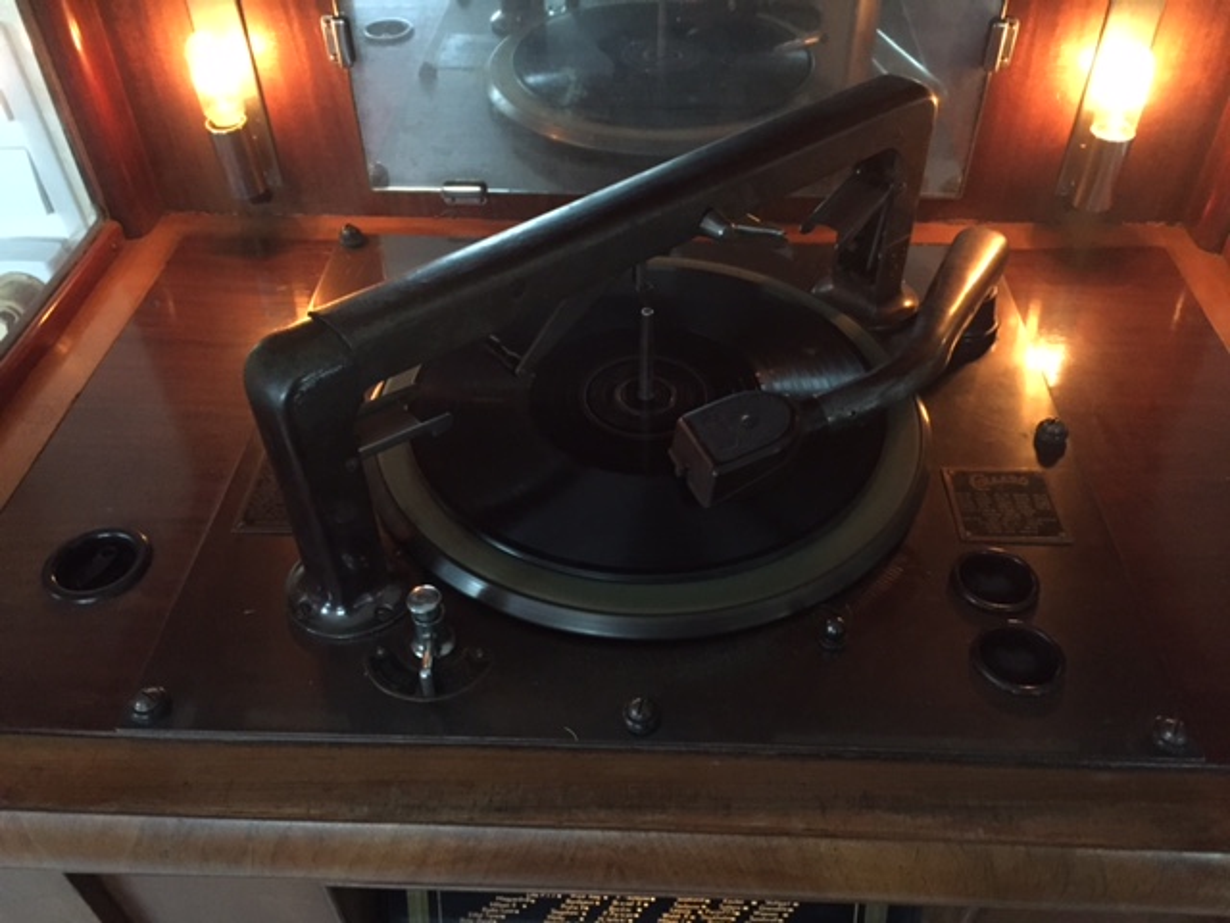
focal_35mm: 29
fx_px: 1030
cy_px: 462
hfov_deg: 61.7
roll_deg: +0.8
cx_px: 615
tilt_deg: -44.1
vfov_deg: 48.2
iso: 400
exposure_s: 1/17
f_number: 2.2
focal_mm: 4.15
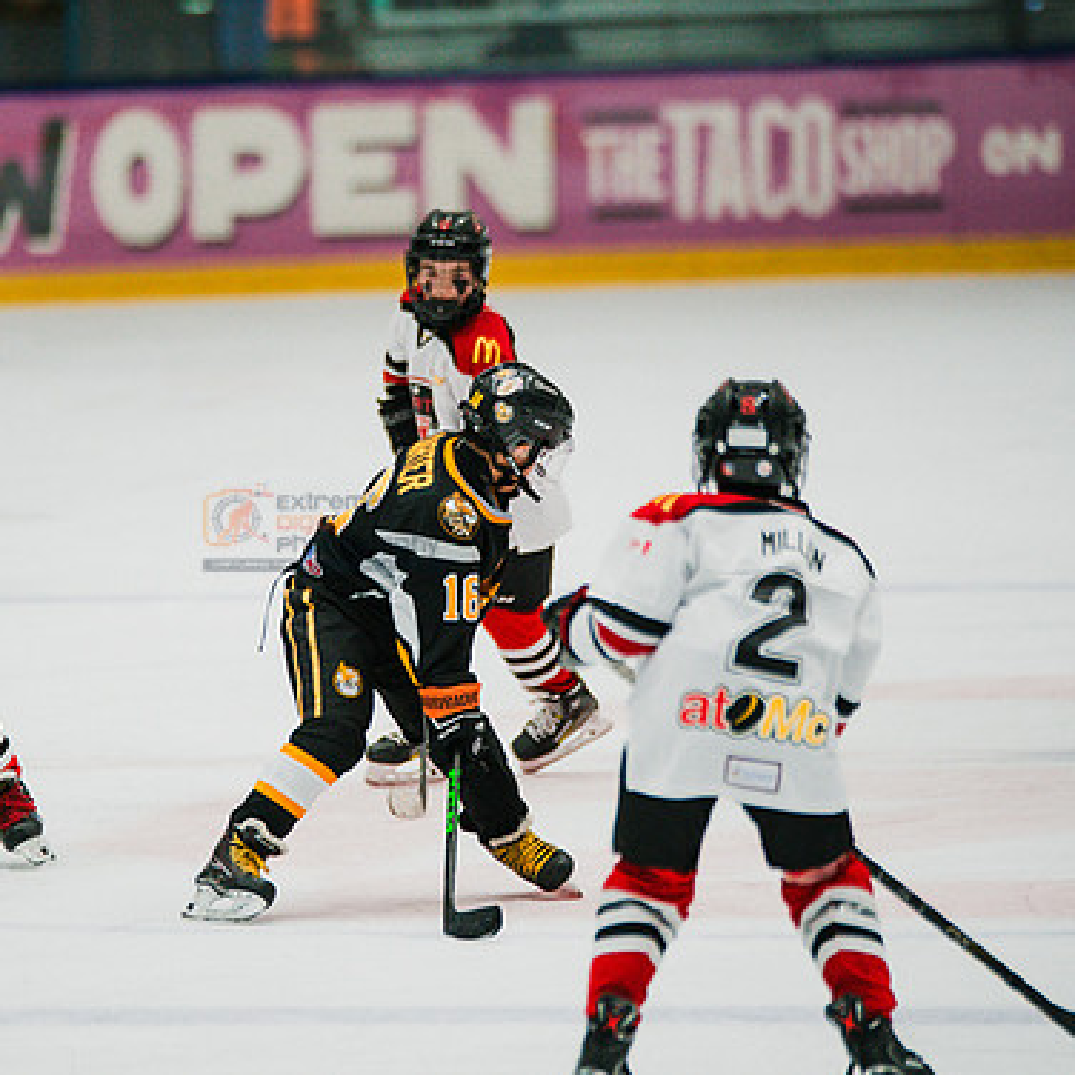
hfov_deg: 5.1
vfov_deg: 5.1
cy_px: 527
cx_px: 326
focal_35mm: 342
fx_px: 12016
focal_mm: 261
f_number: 3.2
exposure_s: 1/2000
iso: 3200
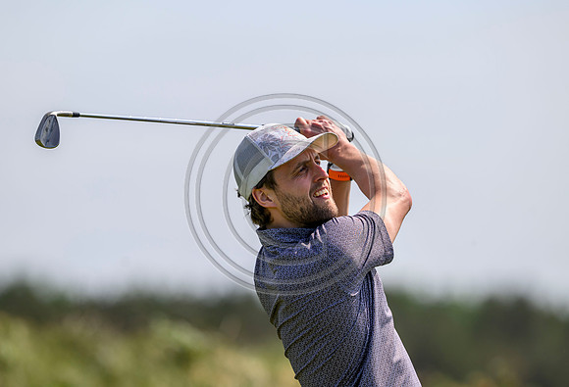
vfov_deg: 3.1
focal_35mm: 444
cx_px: 317
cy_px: 175
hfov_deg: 4.6
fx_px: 7056
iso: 500
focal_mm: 400
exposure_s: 1/3200
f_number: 4.5
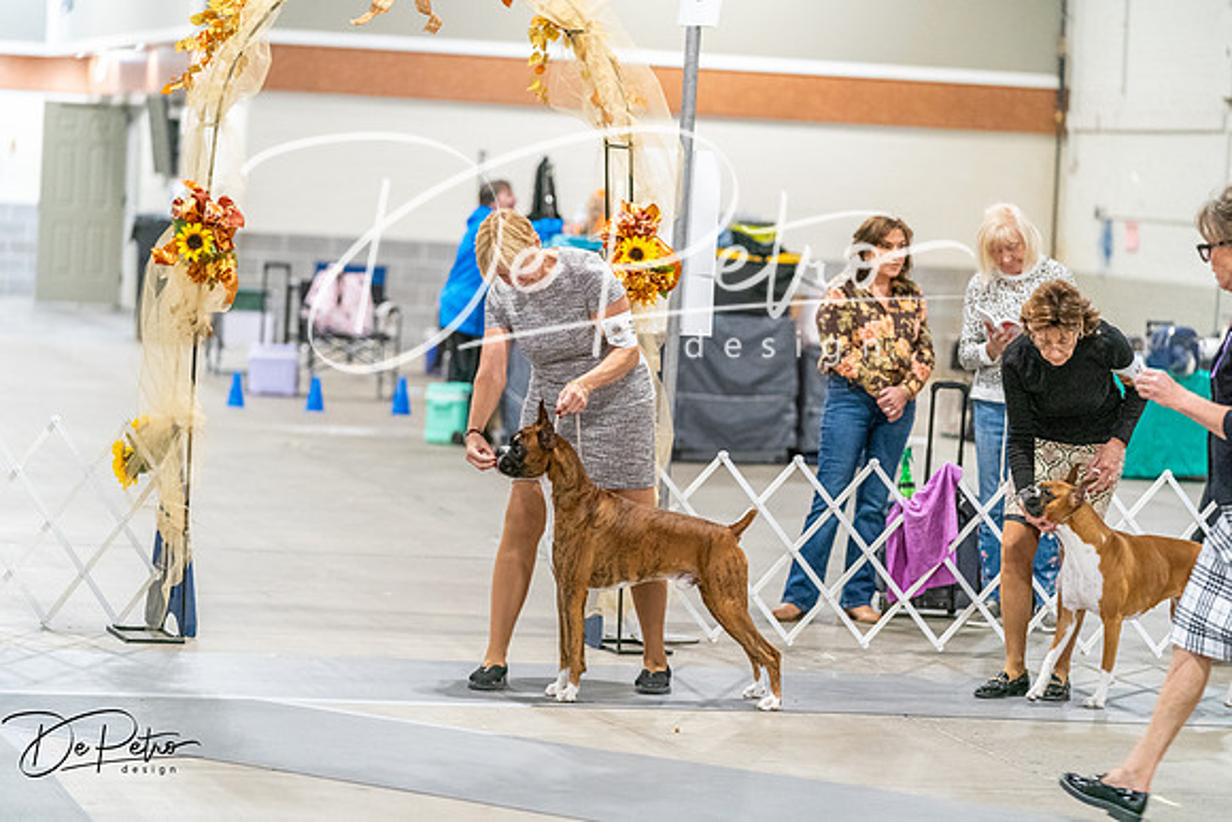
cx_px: 616
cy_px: 411
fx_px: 4792
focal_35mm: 140
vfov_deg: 9.8
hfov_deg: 14.7
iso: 6400
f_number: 3.2
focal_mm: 140
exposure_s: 1/250
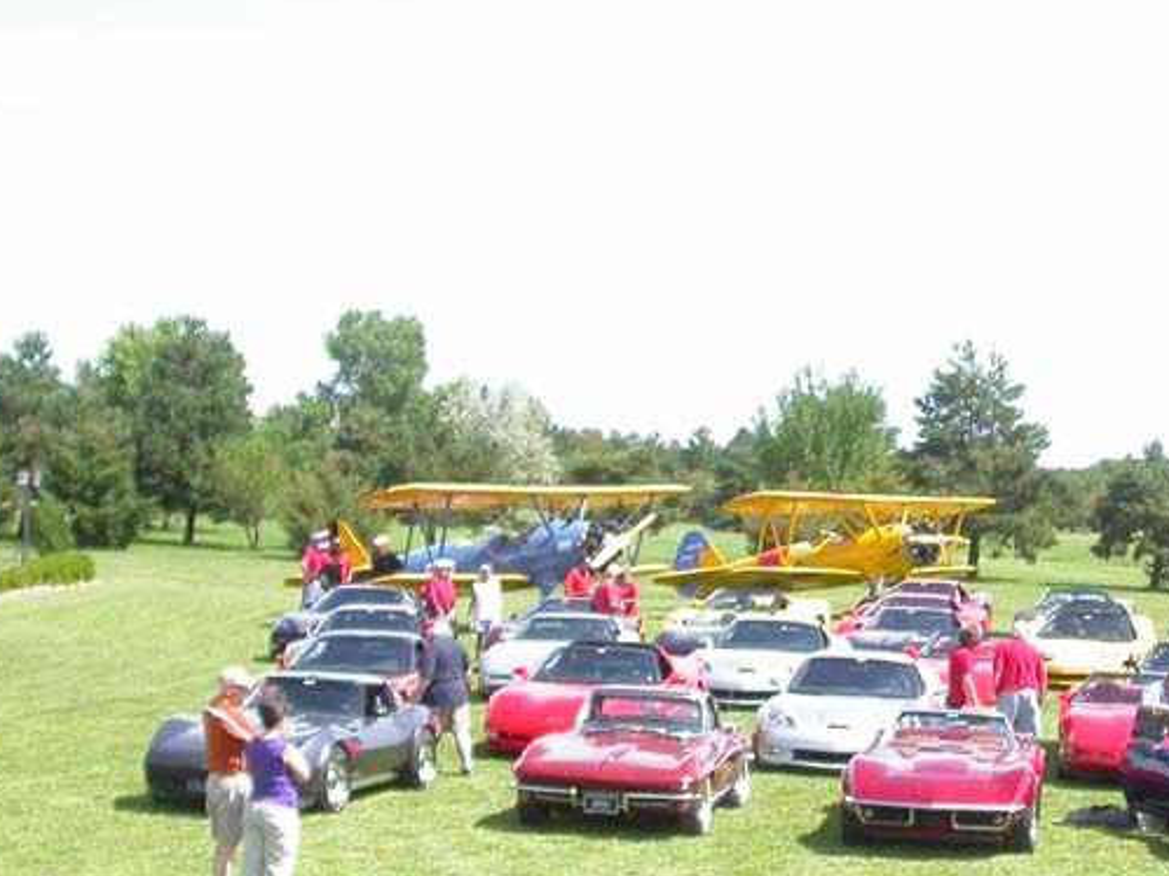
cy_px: 621
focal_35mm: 78
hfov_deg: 24.8
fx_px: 2633
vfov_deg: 18.8
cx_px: 864
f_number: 2.6
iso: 100
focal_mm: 7.85
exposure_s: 1/1000
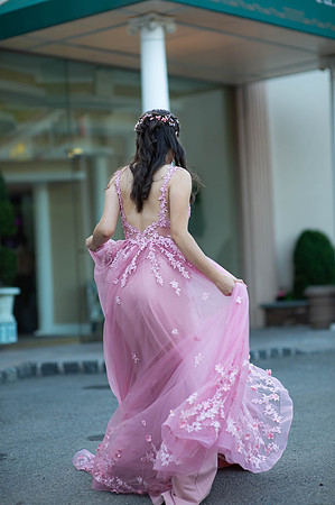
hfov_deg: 16.0
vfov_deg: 23.9
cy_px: 252
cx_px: 168
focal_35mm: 85
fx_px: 1189
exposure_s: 1/640
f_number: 2
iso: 250
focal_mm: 85
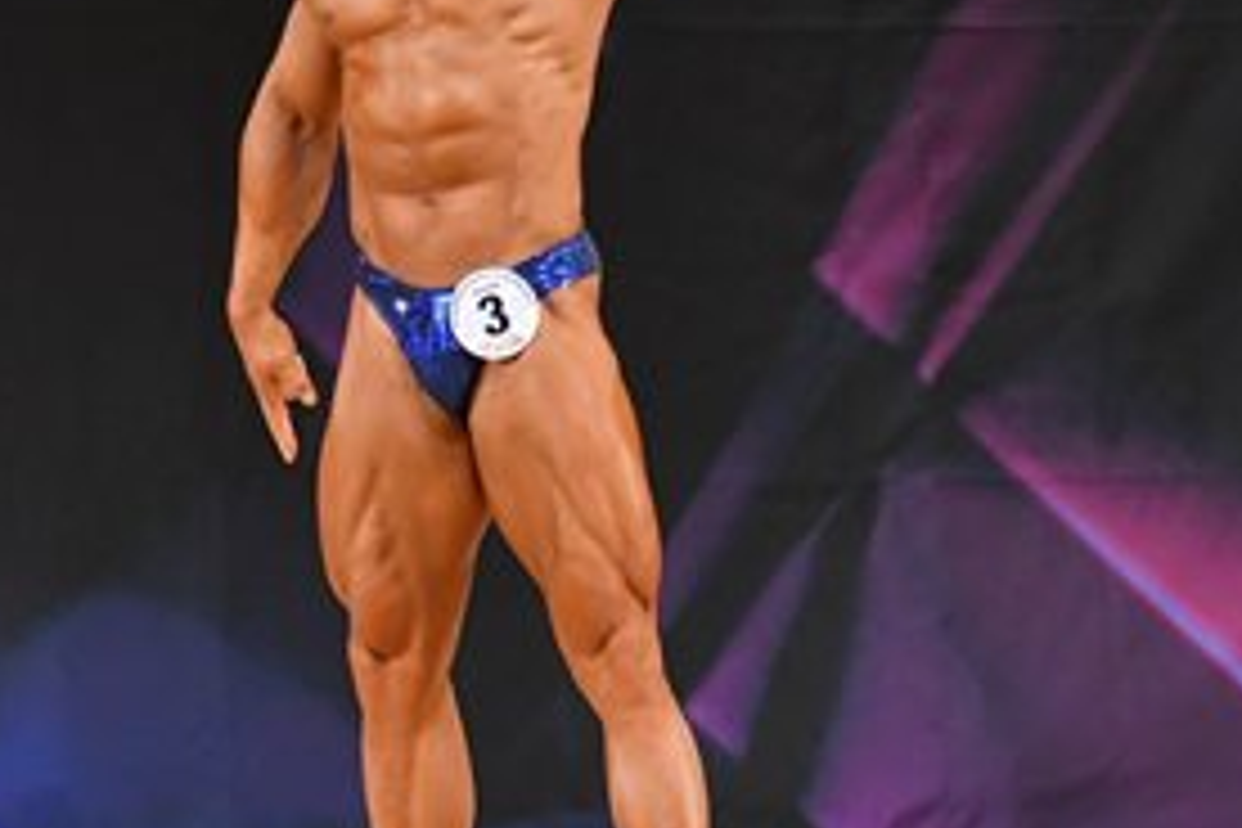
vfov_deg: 2.4
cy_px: 297
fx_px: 19594
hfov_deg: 3.6
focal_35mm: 568
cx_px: 713
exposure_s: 1/400
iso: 3200
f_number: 5.6
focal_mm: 135
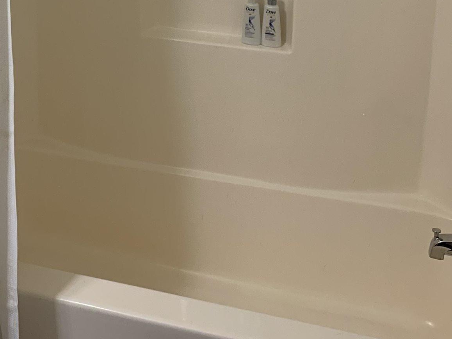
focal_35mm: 69
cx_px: 19
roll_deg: -0.5
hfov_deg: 26.9
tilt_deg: -8.6
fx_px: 901
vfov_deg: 19.7
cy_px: -98
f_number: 1.8
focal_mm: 4.25
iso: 80
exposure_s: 1/120
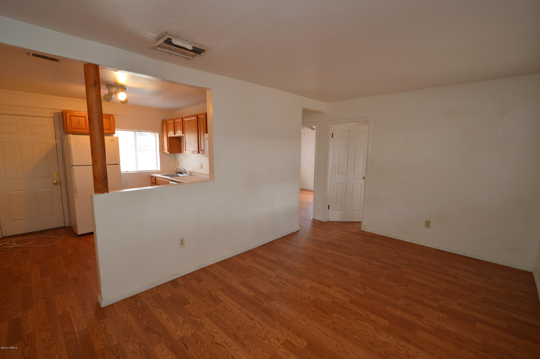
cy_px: 180
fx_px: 225
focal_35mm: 15
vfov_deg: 77.2
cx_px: 270
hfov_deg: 100.4
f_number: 3.5
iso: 400
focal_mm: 10
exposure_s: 1/60
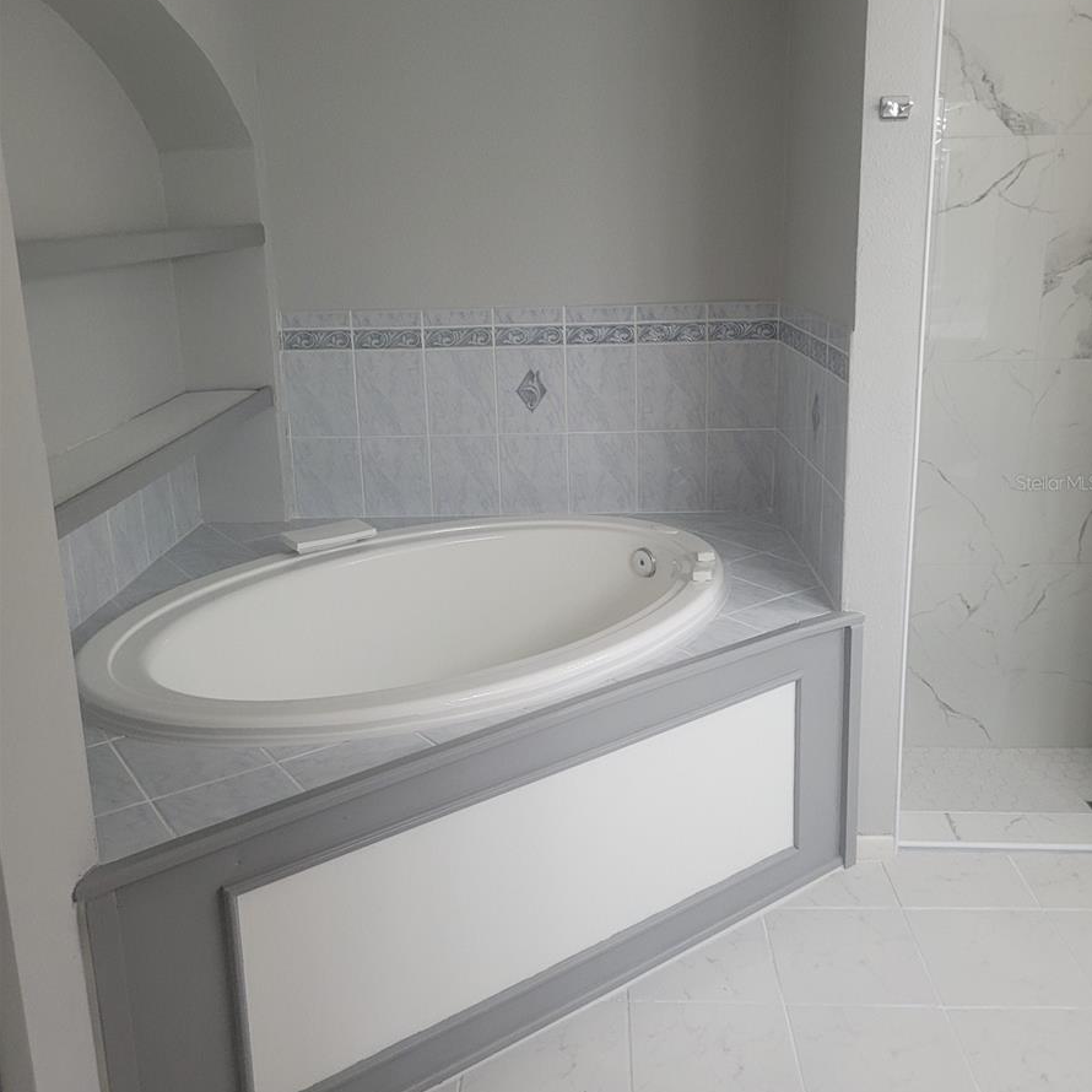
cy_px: 482
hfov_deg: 52.5
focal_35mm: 31
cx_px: 551
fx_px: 1106
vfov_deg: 52.4
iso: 200
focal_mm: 5.4
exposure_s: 1/60
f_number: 1.8
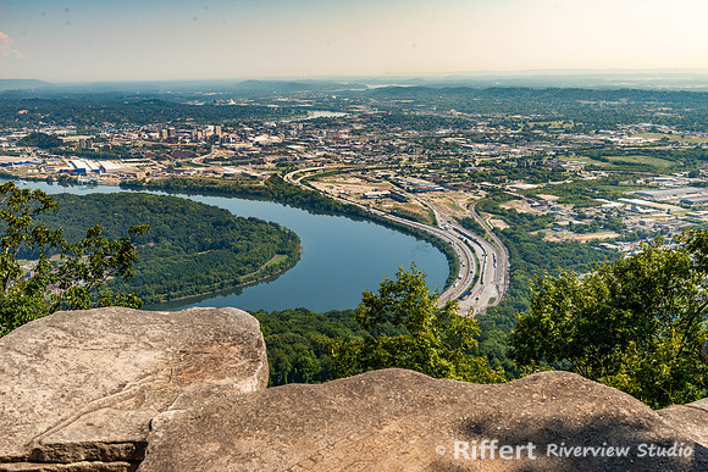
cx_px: 354
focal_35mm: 38
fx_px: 747
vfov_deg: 35.1
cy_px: 236
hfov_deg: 50.7
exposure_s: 1/160
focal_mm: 38
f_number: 10
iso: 100
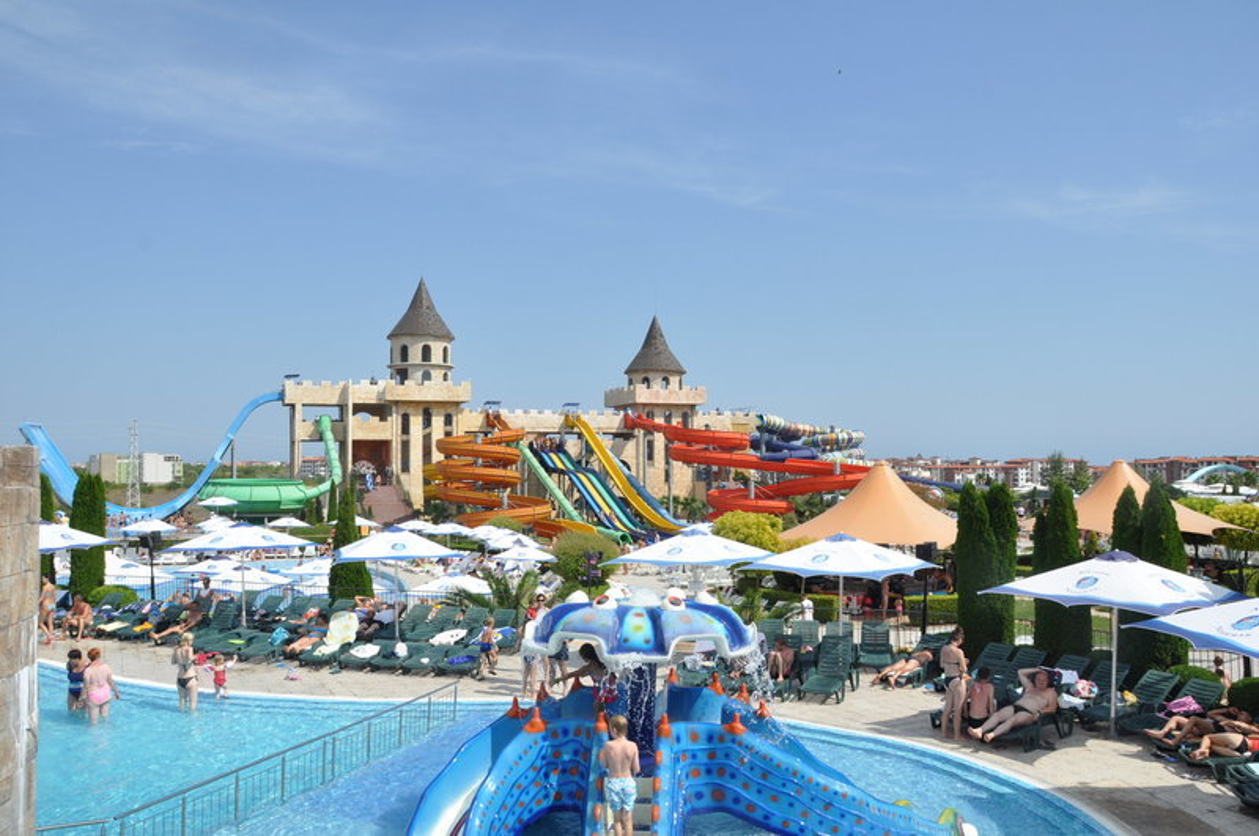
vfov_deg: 47.8
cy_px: 418
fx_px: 943
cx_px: 630
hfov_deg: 67.5
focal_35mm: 27
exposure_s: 1/500
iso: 400
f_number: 11
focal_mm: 18
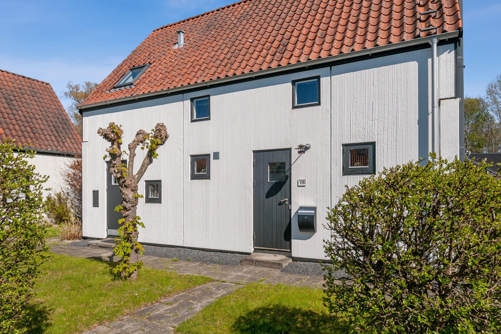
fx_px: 292
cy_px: 167
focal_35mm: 21
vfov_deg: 59.5
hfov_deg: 81.2
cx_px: 250
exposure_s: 1/640
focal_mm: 14
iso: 200
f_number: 10
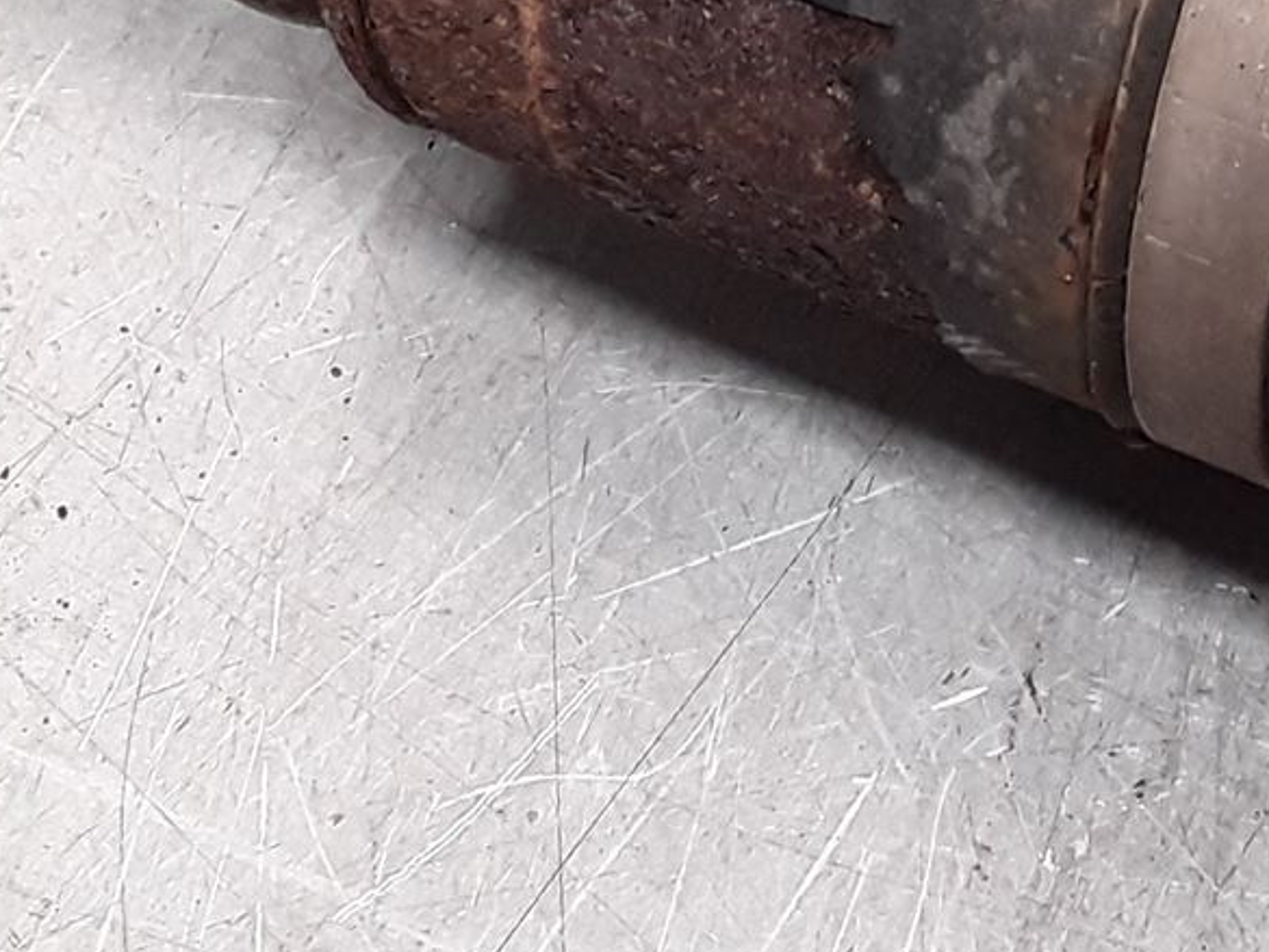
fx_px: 3593
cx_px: 1189
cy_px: -145
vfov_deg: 14.7
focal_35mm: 98
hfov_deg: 19.6
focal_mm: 2.91
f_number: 1.9
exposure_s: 1/50
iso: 80
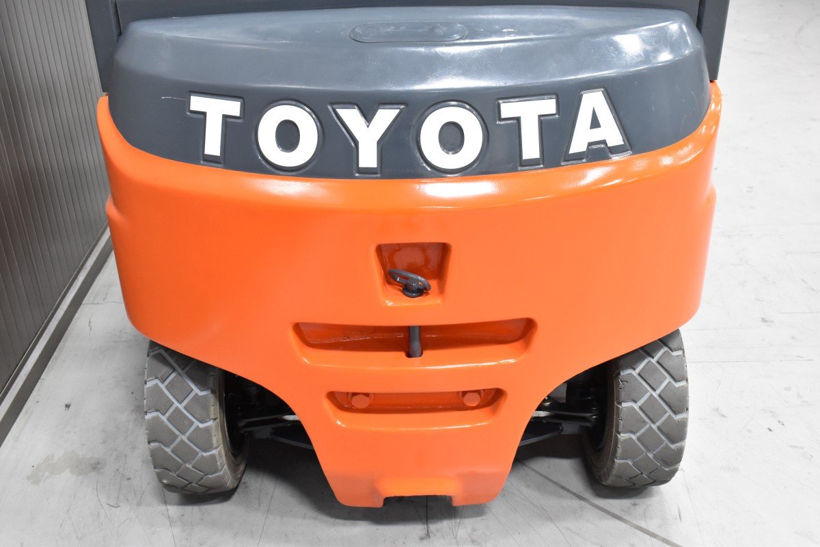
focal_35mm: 38
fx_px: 854
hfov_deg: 51.3
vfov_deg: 35.5
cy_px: 274
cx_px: 410
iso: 1600
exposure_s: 1/25
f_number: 5
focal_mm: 25
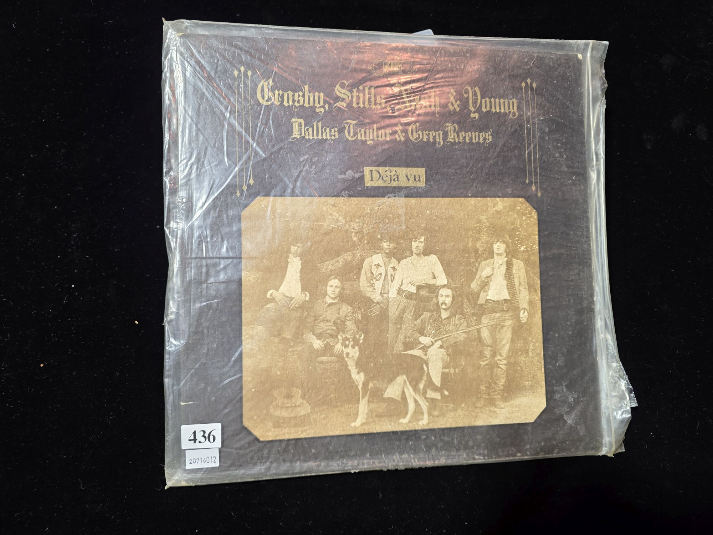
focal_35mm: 23
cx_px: 356
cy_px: 268
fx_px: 474
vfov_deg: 58.9
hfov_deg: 73.9
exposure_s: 1/100
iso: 100
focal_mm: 6.3
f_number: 1.7
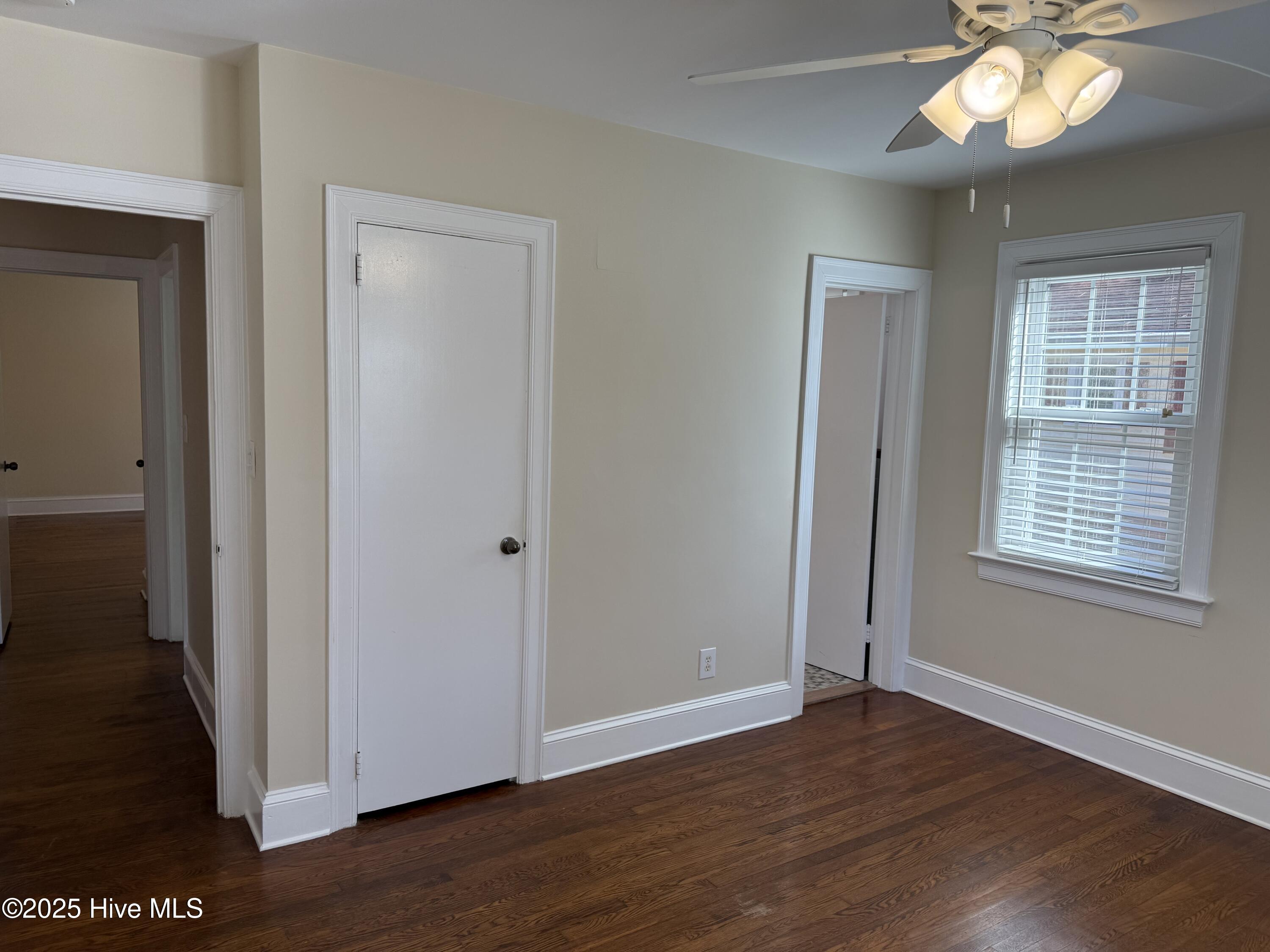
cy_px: 476
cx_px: 635
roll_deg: -2.0
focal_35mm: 24
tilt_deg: -5.2
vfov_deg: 56.8
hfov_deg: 71.6
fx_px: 881
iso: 100
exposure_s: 1/271
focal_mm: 6.76
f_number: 1.78
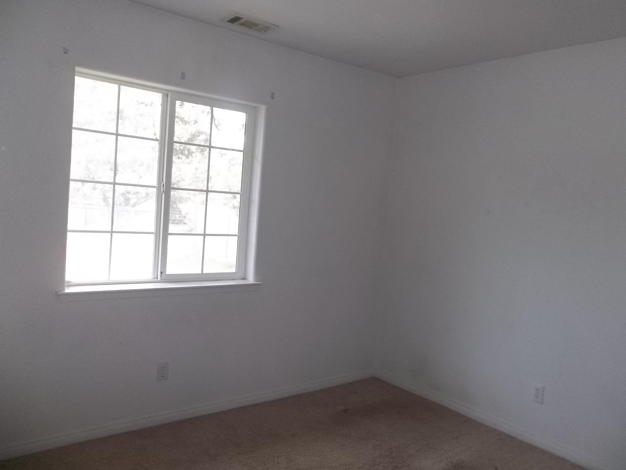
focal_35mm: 27
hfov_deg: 65.3
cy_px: 235
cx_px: 313
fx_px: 488
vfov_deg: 51.4
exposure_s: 1/50
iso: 160
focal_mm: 4.9
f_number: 3.5
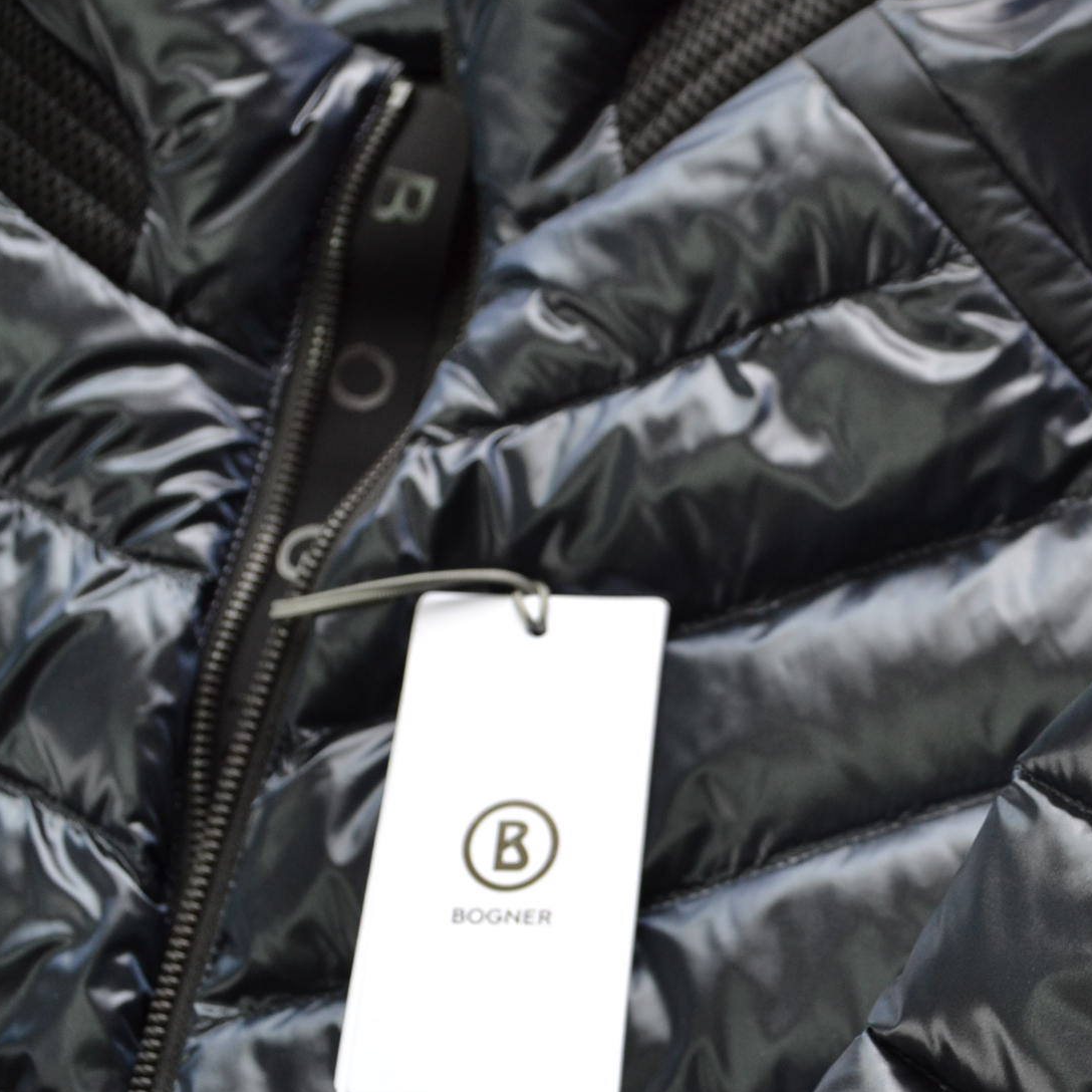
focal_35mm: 54
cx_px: 958
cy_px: 572
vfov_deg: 31.6
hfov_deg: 30.4
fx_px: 1927
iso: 400
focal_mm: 20
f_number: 5.6
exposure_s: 1/125
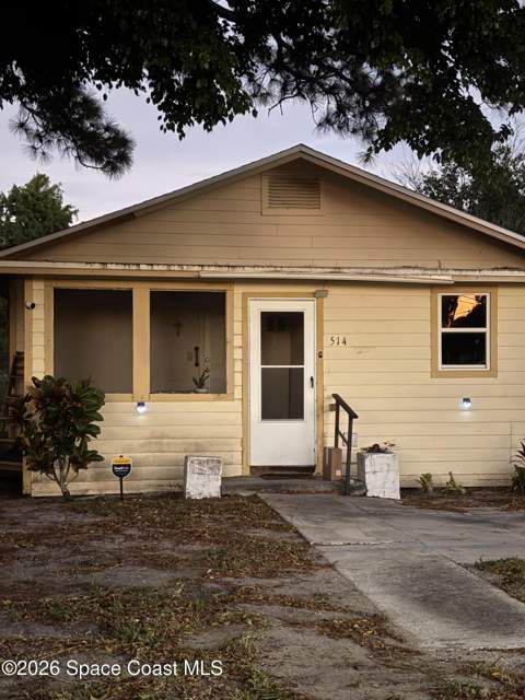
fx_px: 1052
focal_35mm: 52
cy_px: 350
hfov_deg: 28.0
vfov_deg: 36.8
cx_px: 262
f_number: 1.6
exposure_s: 1/9
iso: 320
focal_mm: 5.96
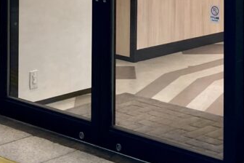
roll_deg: -1.2
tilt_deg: -1.3
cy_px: -72
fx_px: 752
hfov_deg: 18.4
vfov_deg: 11.9
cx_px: 144
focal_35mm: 111
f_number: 1.8
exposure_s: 1/100
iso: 80
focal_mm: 3.99
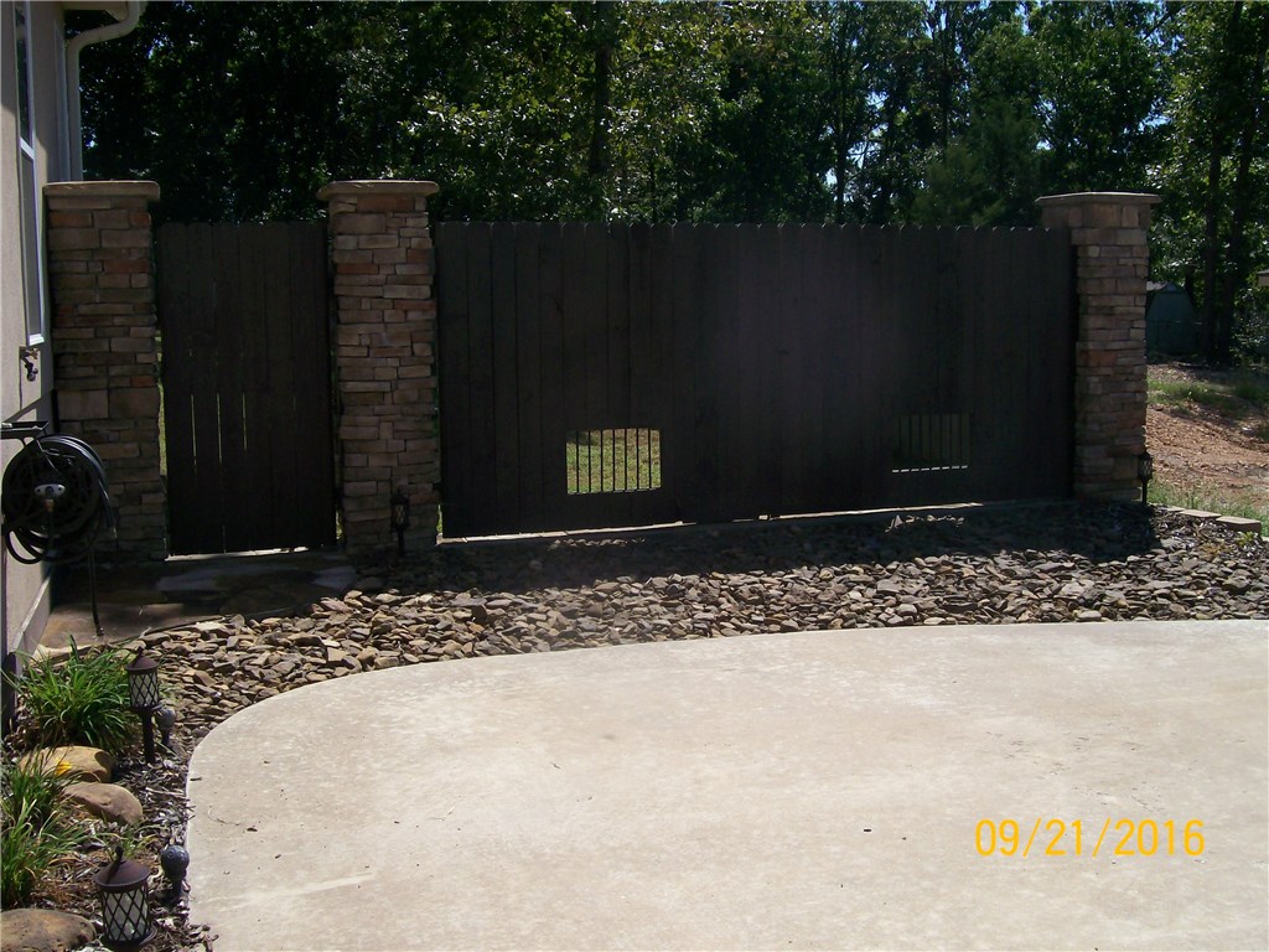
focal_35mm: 36
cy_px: 476
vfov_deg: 39.7
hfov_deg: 51.4
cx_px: 634
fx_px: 1320
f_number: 4.8
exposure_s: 1/796
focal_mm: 6
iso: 80
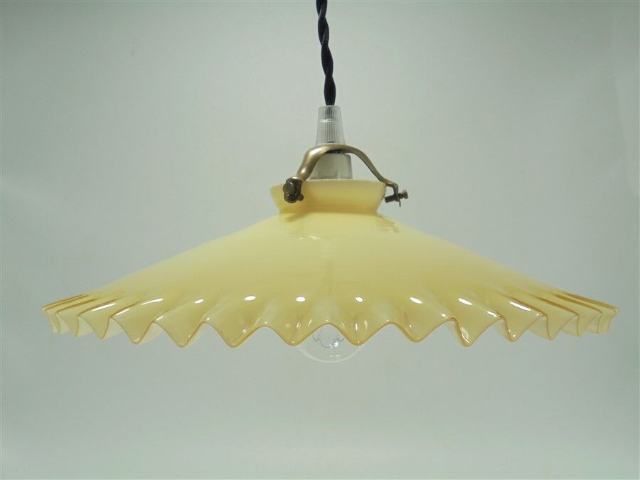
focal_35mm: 38
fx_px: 703
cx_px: 320
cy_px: 240
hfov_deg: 49.0
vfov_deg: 37.7
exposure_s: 1/80
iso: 100
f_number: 4.2
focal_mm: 6.9
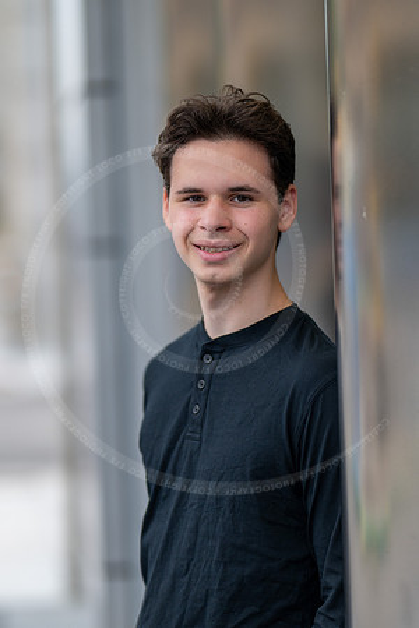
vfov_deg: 16.1
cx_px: 210
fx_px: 2217
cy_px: 314
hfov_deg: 10.8
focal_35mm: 127
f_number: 1.2
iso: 250
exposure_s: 1/640
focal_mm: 85
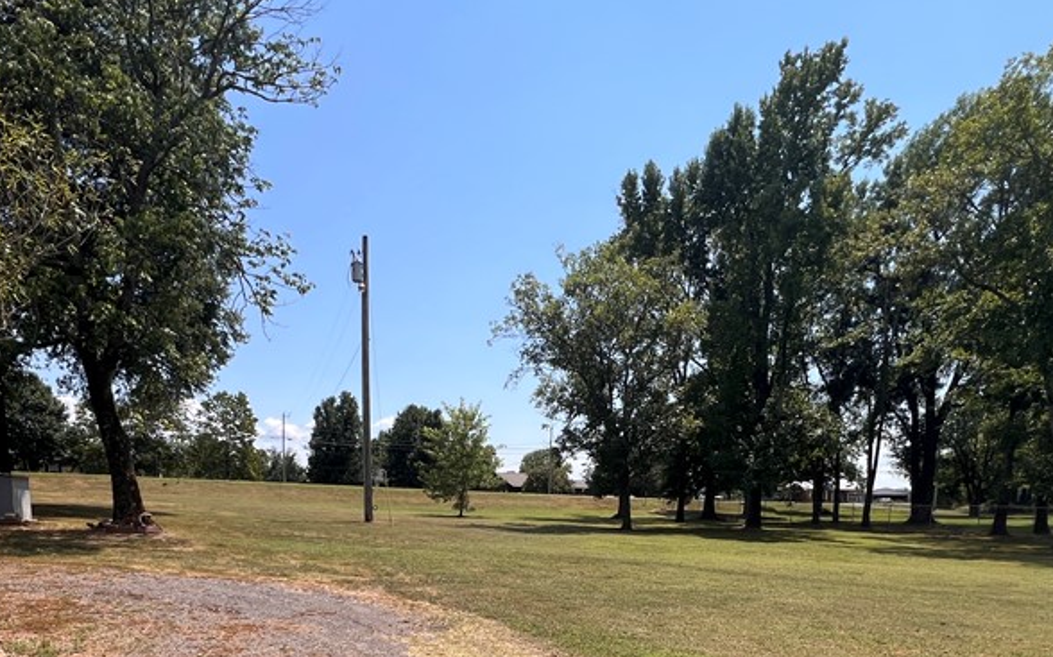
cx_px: 466
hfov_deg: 74.5
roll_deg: -0.1
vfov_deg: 46.0
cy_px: 596
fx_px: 688
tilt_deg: -7.5
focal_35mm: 24
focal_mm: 1.57
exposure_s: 1/1647
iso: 32
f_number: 1.8
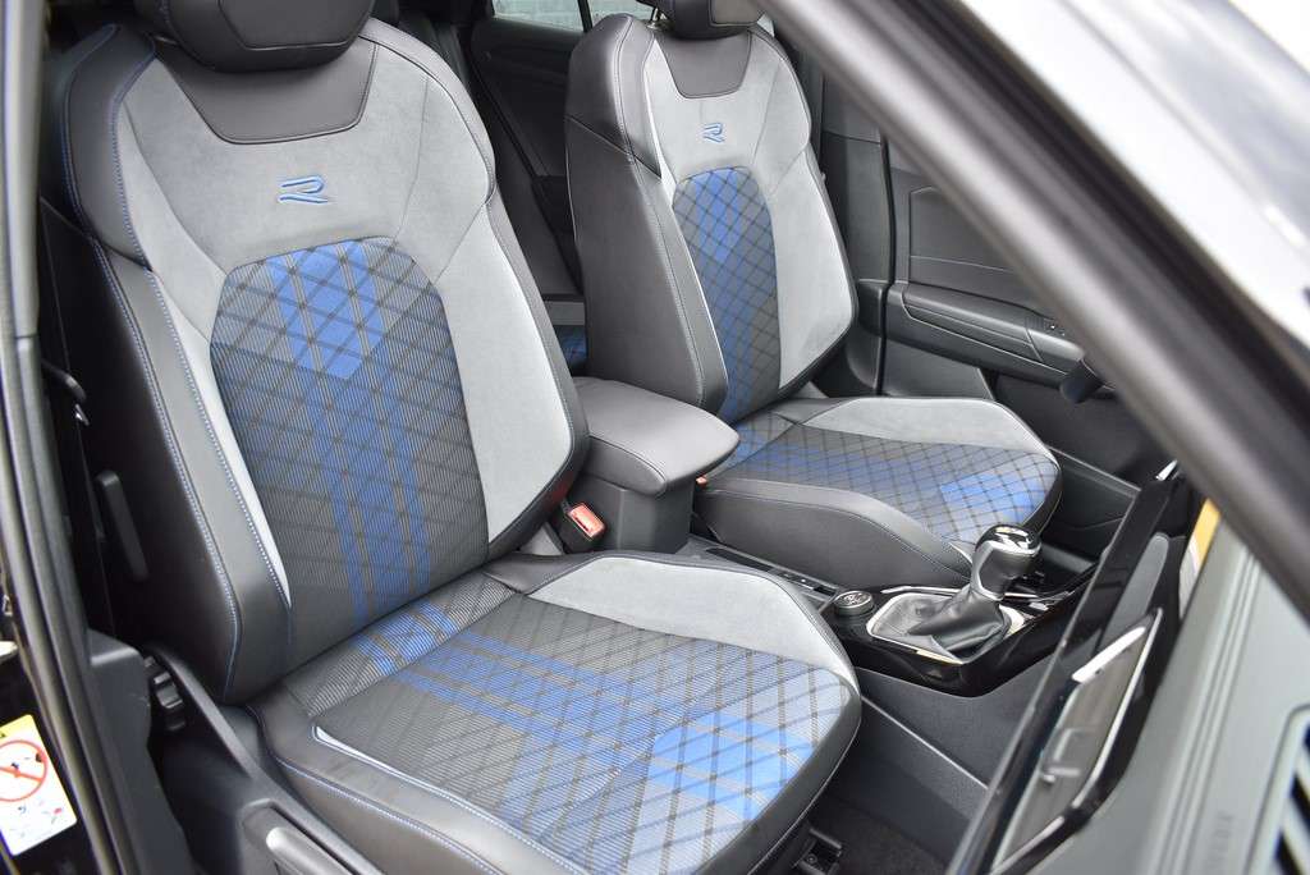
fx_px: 983
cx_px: 655
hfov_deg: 67.4
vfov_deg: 48.0
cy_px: 438
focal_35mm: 27
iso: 400
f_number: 5
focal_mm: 18
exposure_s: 1/100
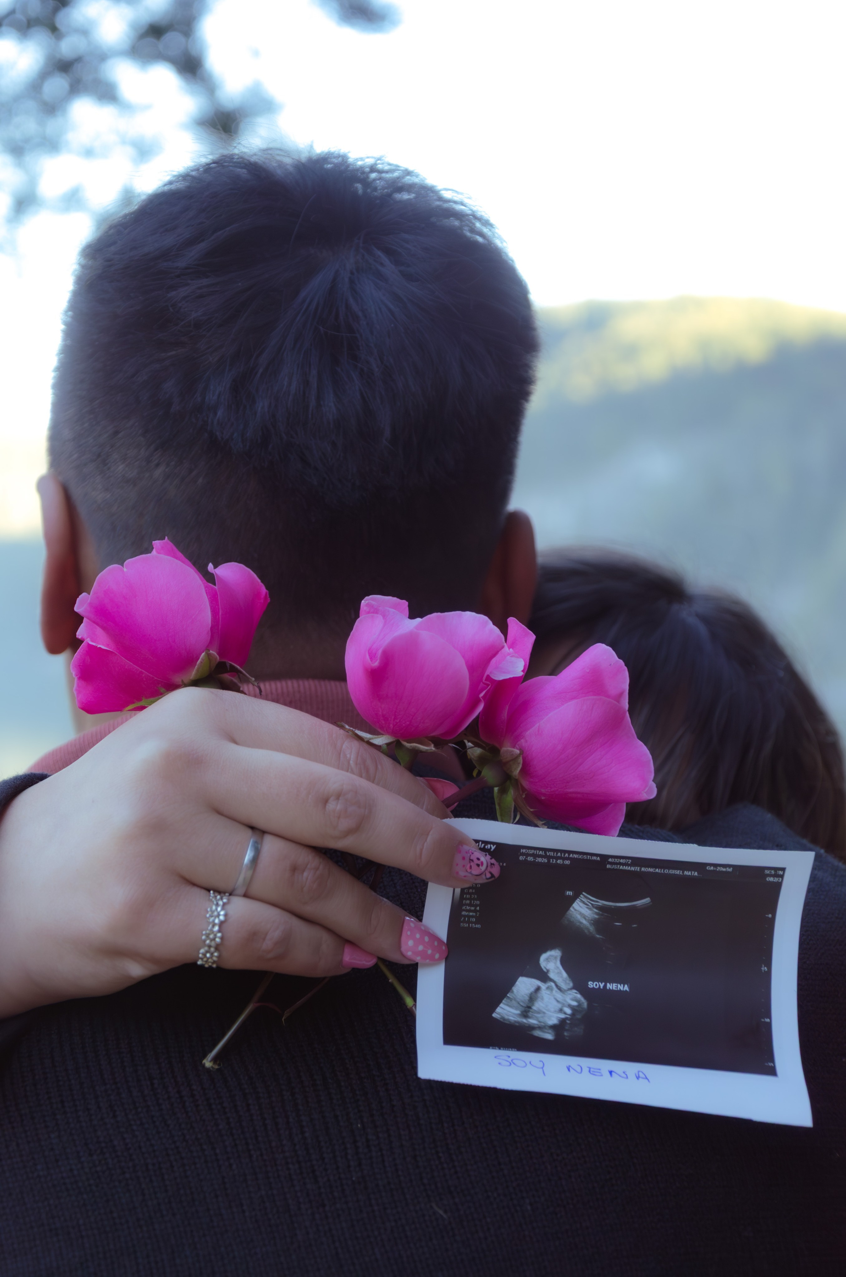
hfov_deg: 18.1
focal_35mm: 75
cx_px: 423
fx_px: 2655
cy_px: 638
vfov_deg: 27.0
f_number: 5
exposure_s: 1/200
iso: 500
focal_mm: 50
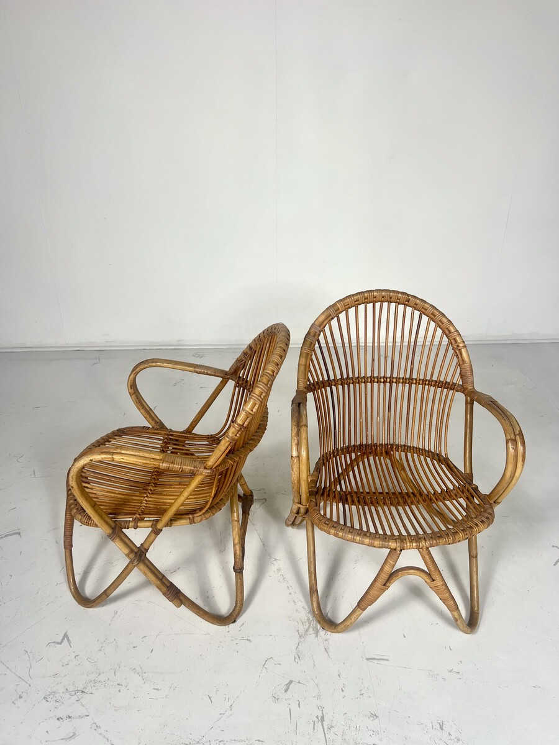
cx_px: 280
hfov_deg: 53.1
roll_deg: +1.2
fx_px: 560
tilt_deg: -26.1
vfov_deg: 67.3
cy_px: 372
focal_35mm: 26
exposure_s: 1/121
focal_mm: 5.7
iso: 50
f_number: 1.5
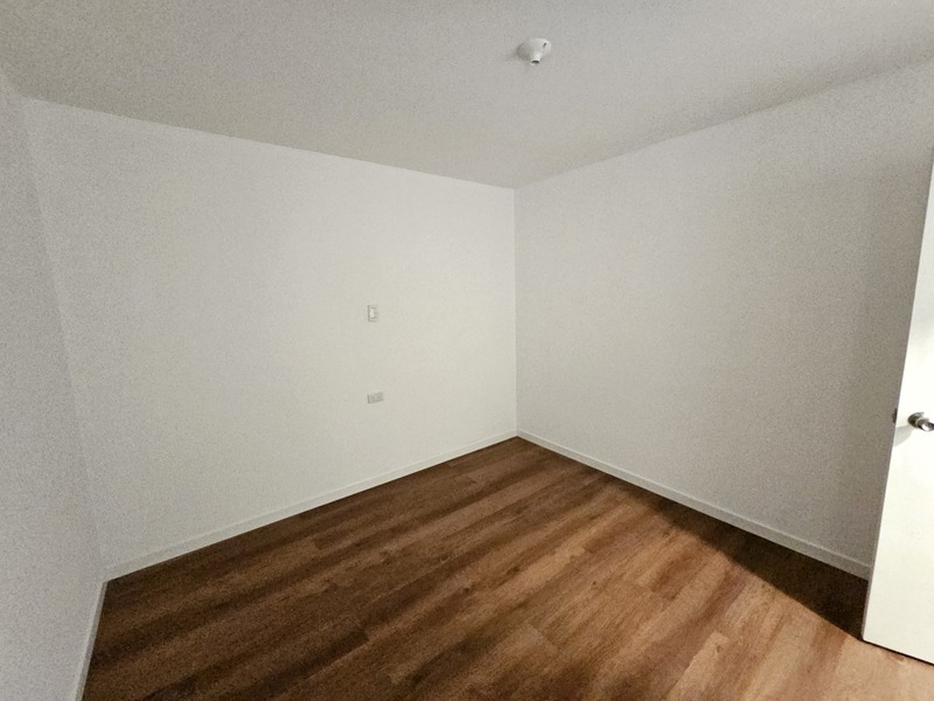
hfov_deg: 106.2
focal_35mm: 13
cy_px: 350
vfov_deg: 89.9
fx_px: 351
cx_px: 467
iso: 1000
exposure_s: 1/24
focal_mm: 2.2
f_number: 2.2
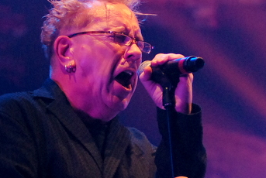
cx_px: 138
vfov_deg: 5.5
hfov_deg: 8.2
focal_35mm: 252
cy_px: 145
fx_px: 1865
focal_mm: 80
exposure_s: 1/500
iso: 1600
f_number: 2.8
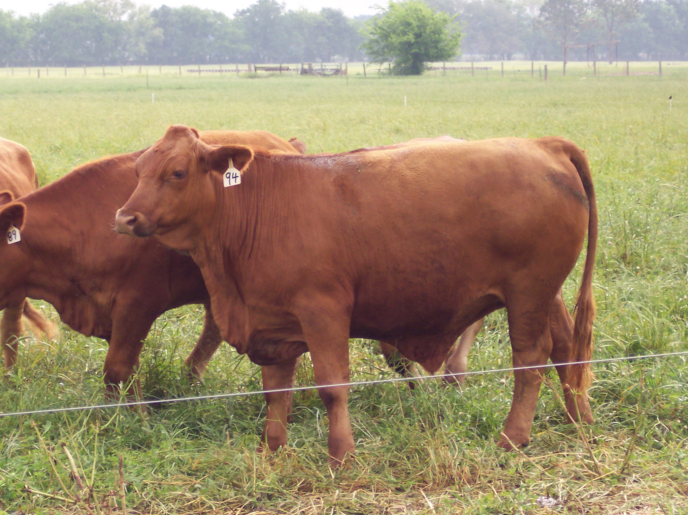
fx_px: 2861
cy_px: 229
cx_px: 297
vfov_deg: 10.3
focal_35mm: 144
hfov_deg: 13.7
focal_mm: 24
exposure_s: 1/180
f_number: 4.8
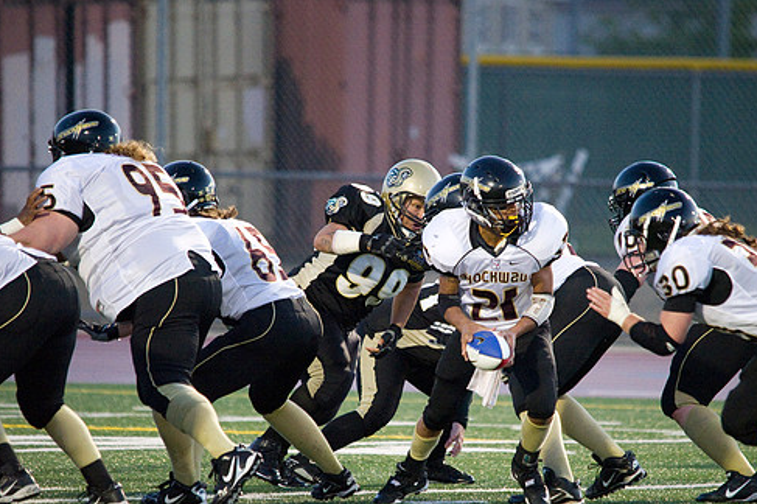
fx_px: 12524
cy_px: 299
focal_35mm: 596
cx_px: 418
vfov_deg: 2.3
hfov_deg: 3.5
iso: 12800
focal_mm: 500
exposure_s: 1/640
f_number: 6.3
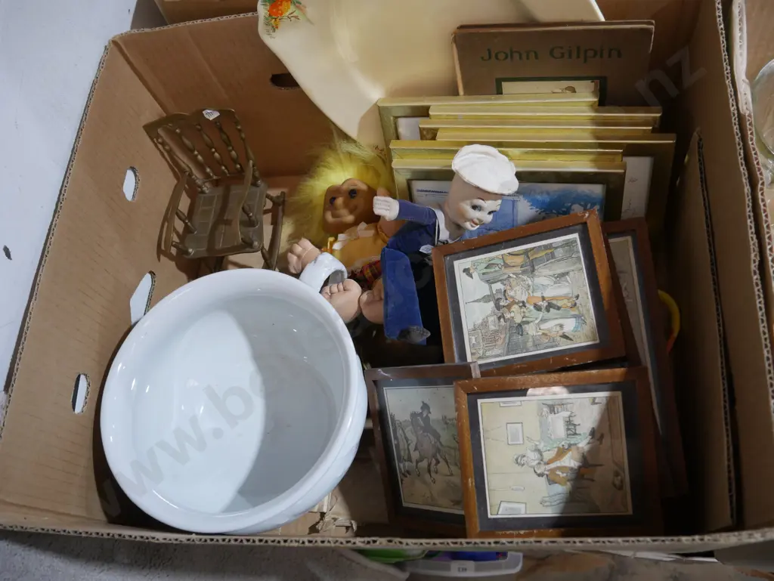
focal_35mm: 30
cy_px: 290
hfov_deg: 59.9
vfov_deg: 46.8
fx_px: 671
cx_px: 387
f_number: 3.6
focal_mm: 15
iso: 1000
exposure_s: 1/60
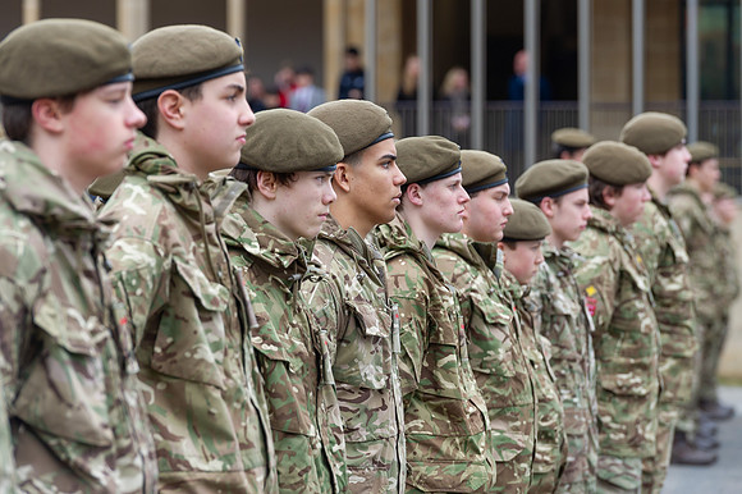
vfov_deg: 6.2
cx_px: 393
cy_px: 219
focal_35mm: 222
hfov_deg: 9.3
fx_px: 4580
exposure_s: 1/250
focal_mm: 200
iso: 500
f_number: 6.3
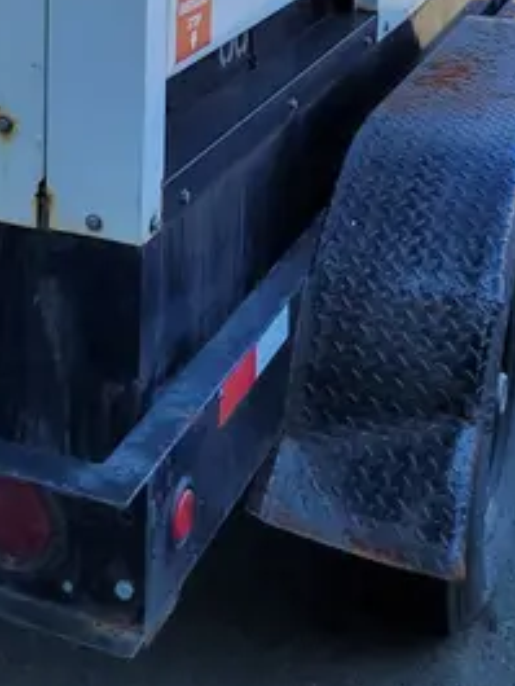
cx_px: -23
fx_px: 1427
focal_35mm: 72
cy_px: -66
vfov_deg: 25.1
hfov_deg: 19.7
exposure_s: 1/818
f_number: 1.8
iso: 40
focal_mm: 5.4
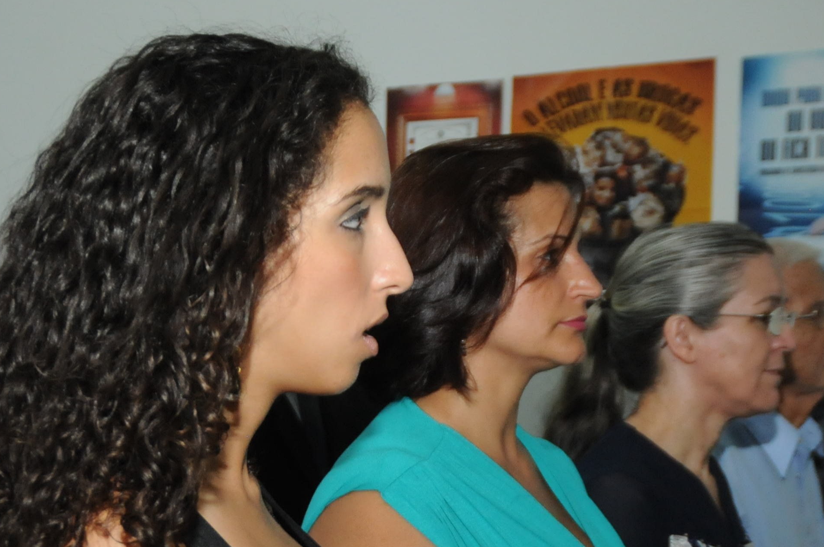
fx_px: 1692
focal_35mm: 74
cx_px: 139
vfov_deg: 17.8
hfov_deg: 26.7
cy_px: 584
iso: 1000
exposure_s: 1/250
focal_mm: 22
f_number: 3.5
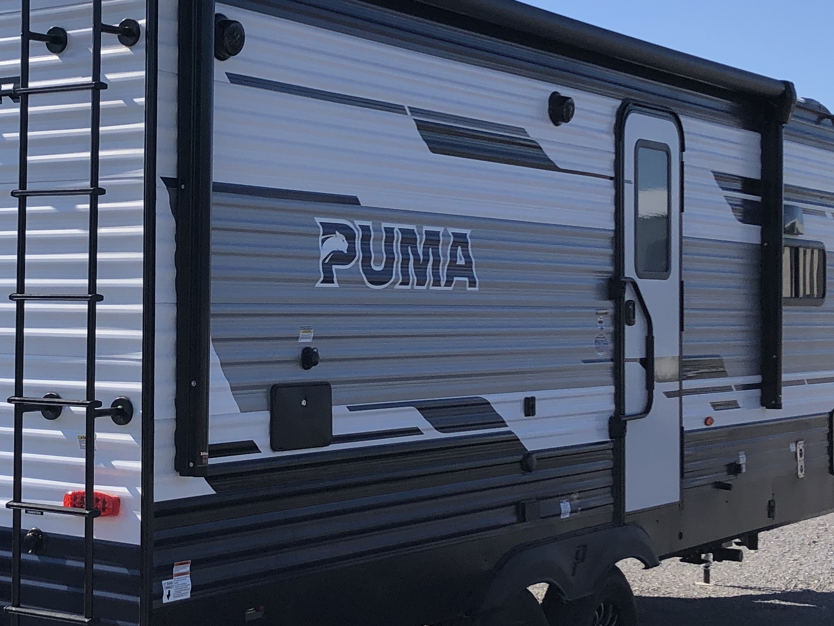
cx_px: 186
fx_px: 1662
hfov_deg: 27.7
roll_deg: -1.1
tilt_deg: +2.4
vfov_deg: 21.3
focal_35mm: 69
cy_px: 279
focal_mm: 3.99
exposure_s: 1/2000
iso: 20
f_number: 1.8
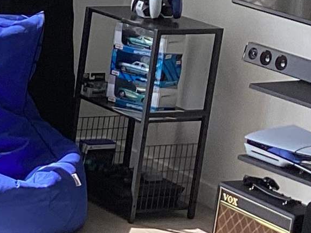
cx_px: -248
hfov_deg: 11.2
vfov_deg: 9.0
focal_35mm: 165
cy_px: 96
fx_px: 1483
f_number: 2.4
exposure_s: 1/120
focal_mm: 3.3
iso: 25
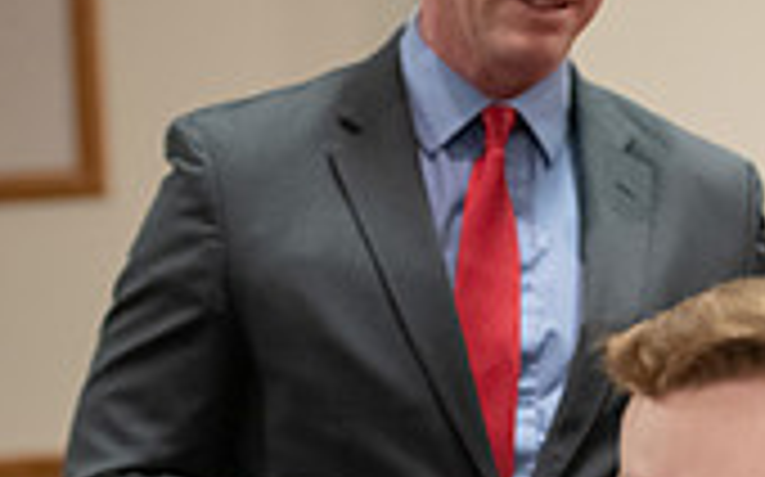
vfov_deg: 5.3
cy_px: 655
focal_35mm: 244
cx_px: 639
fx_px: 5084
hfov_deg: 8.6
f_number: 3.2
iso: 3200
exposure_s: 1/200
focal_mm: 70
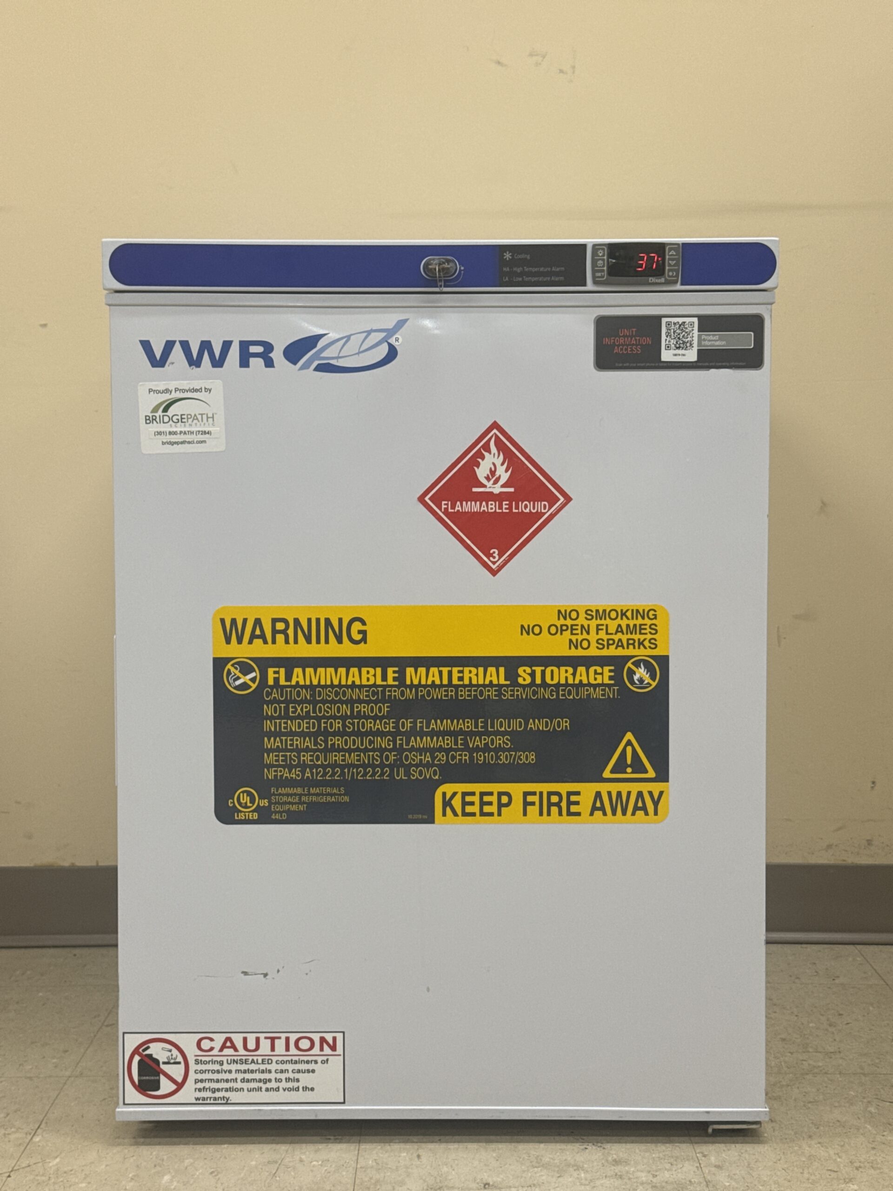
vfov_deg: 39.7
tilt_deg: -4.4
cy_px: 596
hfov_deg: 30.3
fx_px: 1651
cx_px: 446
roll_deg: +0.1
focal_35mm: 48
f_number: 1.78
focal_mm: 6.76
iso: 64
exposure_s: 1/120
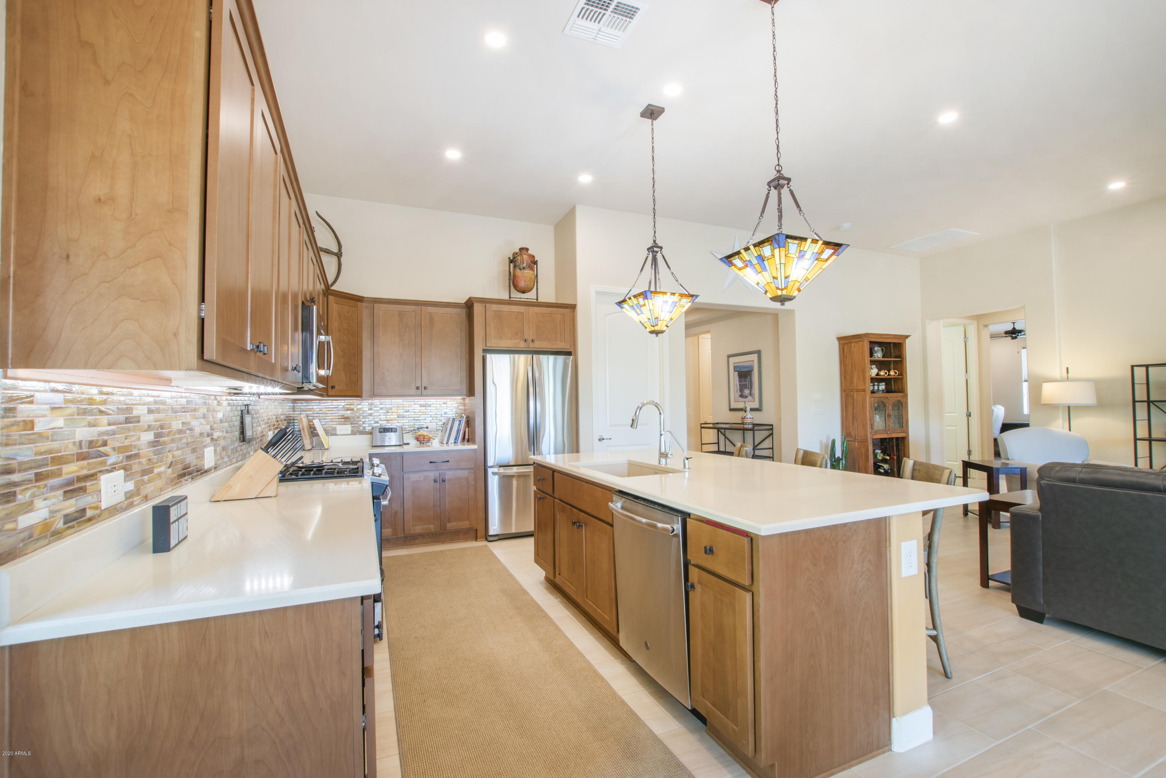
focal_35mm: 15
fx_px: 486
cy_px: 389
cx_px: 583
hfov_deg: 100.4
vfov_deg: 77.3
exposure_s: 1/2
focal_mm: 10
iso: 100
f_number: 10
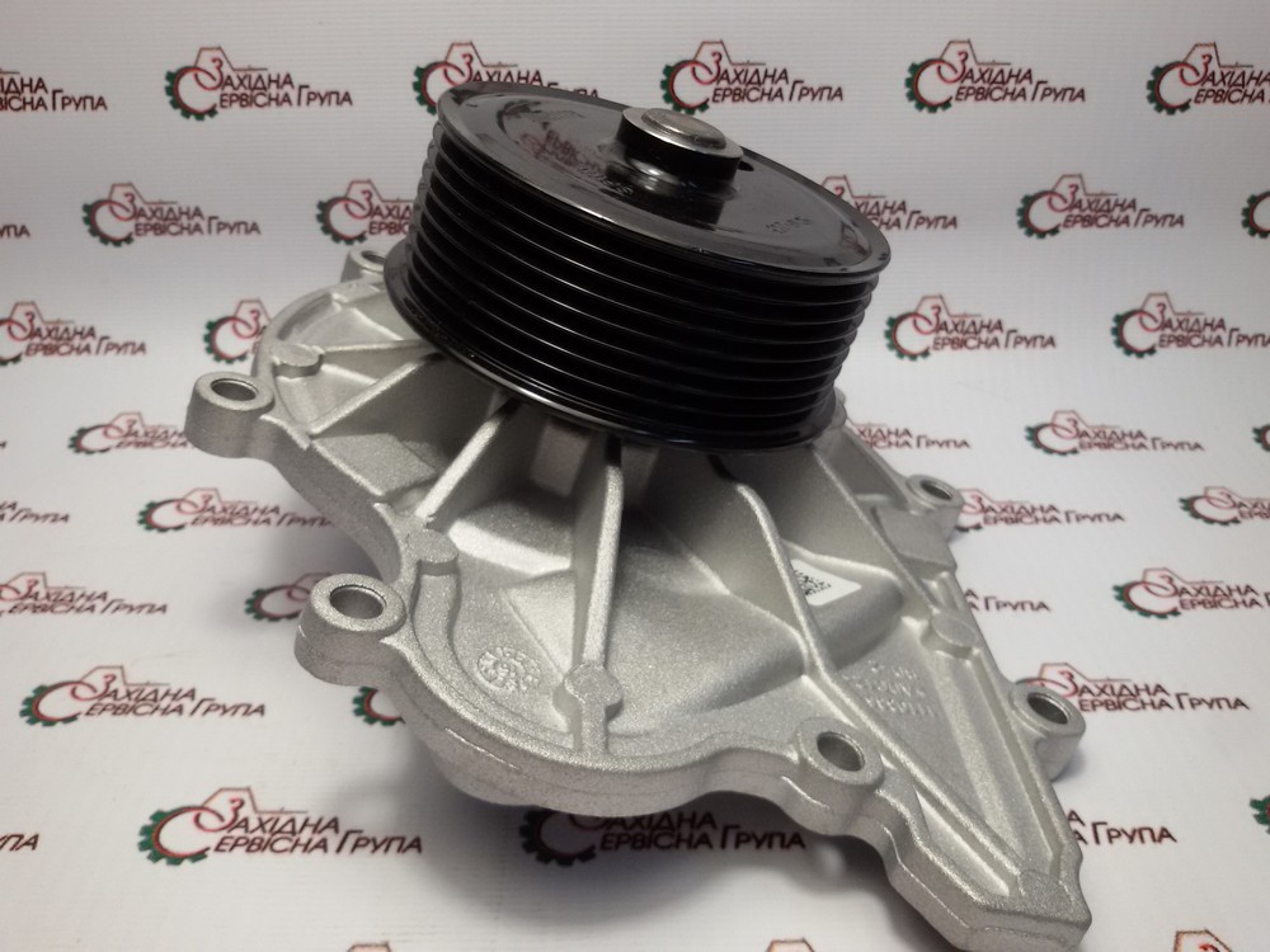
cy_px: 476
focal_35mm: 31
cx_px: 635
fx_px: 1137
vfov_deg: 45.4
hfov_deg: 58.4
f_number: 2.4
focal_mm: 2.93
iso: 64
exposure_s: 1/100
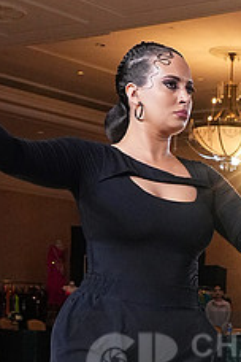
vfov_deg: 20.0
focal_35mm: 99
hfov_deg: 13.4
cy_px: 365
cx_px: 289
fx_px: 994
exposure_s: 1/200
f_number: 7.1
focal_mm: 26
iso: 5000
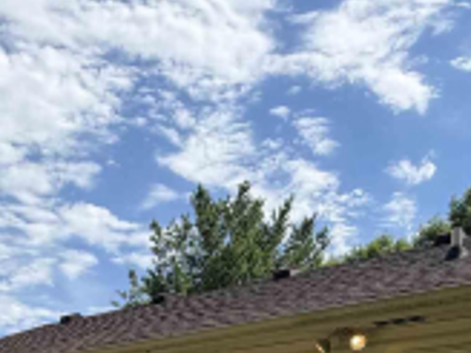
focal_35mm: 57
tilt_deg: -1.9
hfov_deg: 33.7
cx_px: 188
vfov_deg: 21.5
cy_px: 528
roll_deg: -1.0
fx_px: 776
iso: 25
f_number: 2.2
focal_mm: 2.22
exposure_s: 1/770
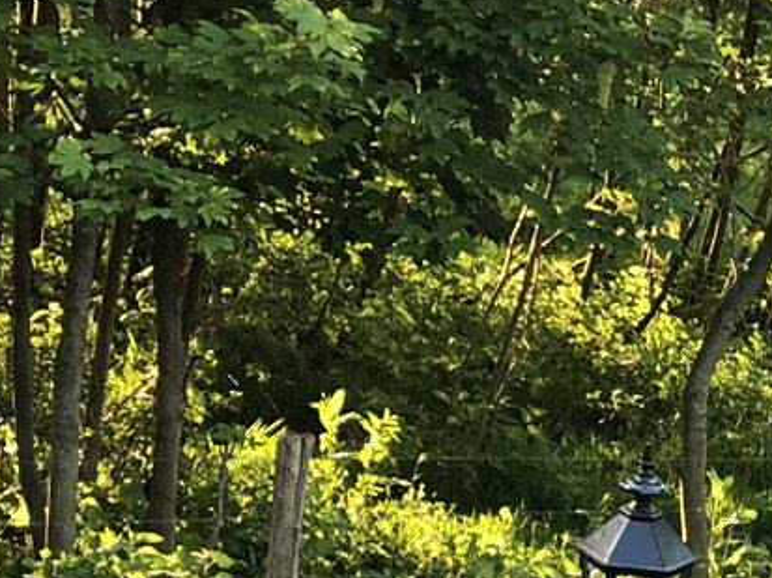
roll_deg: -9.8
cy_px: 647
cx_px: 1439
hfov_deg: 12.8
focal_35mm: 139
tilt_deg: -18.0
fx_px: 3097
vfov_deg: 10.5
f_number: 1.8
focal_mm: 4
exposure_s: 1/30
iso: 20
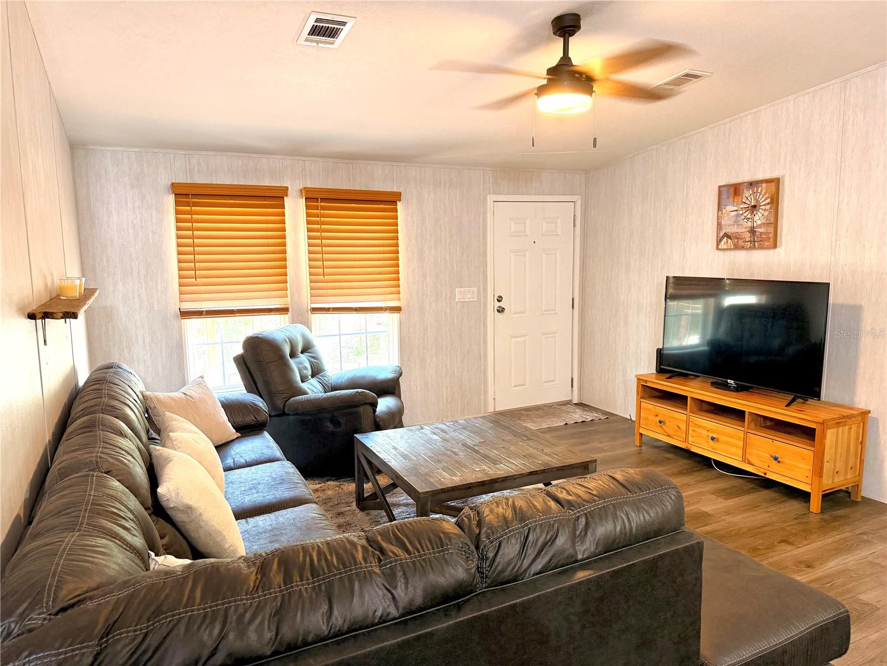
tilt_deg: -7.9
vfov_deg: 56.8
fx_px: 615
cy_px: 333
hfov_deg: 71.6
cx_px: 444
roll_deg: +1.1
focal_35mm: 24
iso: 250
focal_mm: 6.76
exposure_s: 1/60
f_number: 1.78
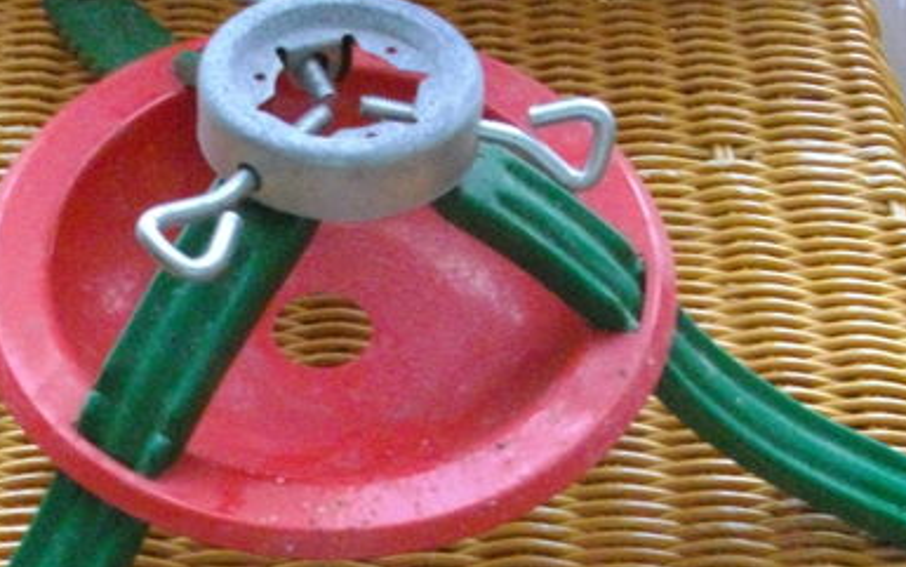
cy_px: 609
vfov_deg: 14.5
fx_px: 2174
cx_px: 294
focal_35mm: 88
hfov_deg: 23.4
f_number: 2.9
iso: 549
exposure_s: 1/50
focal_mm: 5.7
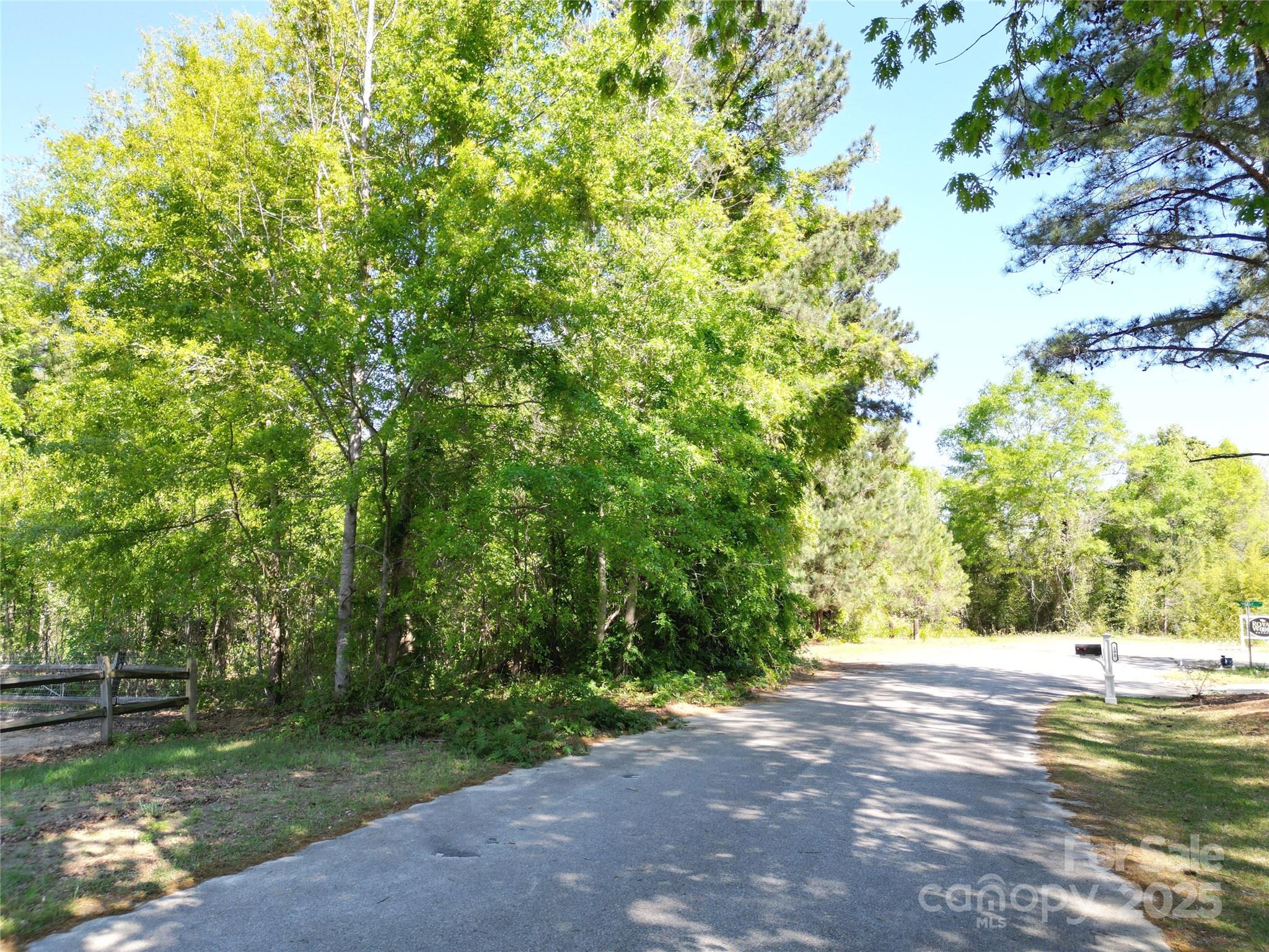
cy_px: 476
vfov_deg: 56.8
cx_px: 634
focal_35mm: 24
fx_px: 880
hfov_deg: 71.6
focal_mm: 6.72
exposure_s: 1/500
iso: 100
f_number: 1.7
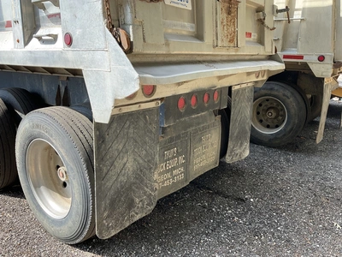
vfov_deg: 48.2
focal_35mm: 29
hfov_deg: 61.7
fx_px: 287
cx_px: 171
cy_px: 128
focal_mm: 3
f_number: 1.8
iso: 25
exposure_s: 1/327
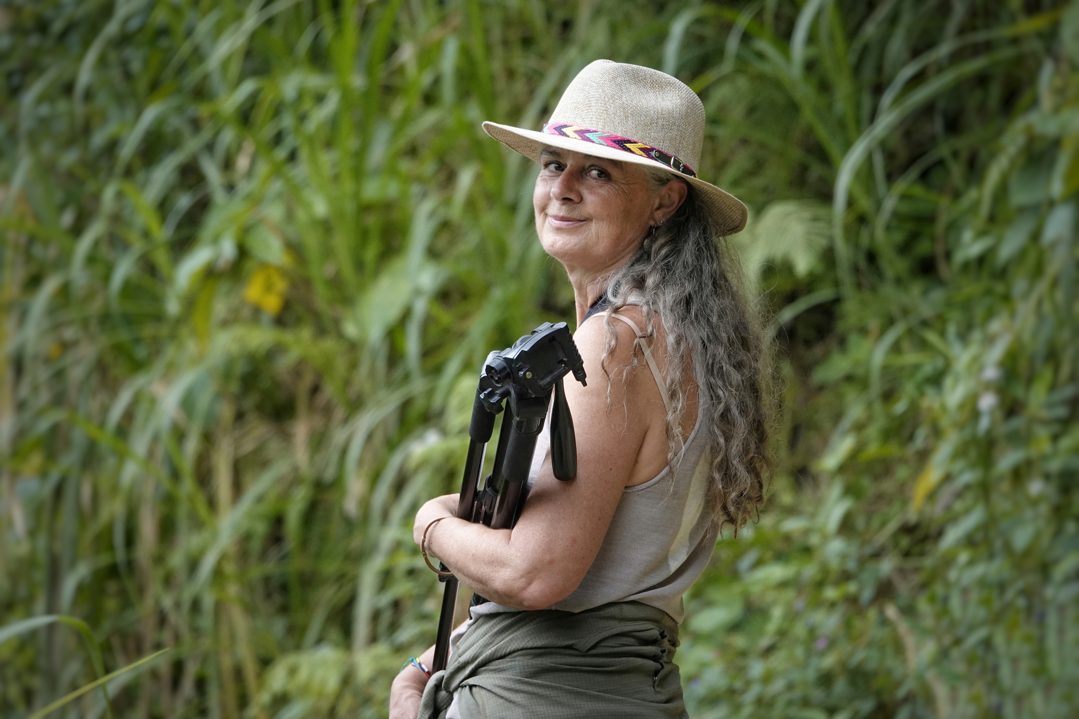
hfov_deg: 5.4
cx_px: 540
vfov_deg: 3.6
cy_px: 360
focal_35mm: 380
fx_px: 11389
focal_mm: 139.53
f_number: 4
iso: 800
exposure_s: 1/640
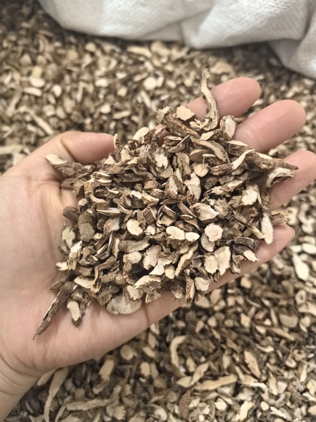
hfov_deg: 51.3
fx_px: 329
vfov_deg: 65.3
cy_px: 211
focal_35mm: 27
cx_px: 158
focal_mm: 6.35
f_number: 2
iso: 500
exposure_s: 1/100
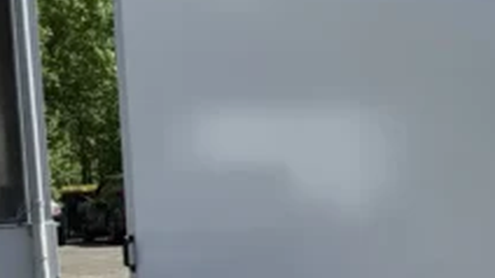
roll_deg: +2.3
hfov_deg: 27.2
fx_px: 971
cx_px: 481
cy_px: 229
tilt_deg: -4.2
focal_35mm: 74
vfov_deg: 16.2
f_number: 1.78
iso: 80
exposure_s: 1/4405
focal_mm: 6.76
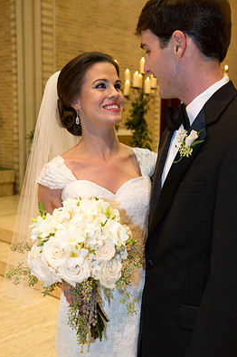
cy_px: 188
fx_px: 475
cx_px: 118
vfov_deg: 41.1
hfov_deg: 28.0
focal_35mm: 48
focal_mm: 42
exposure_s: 1/80
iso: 1600
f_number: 5
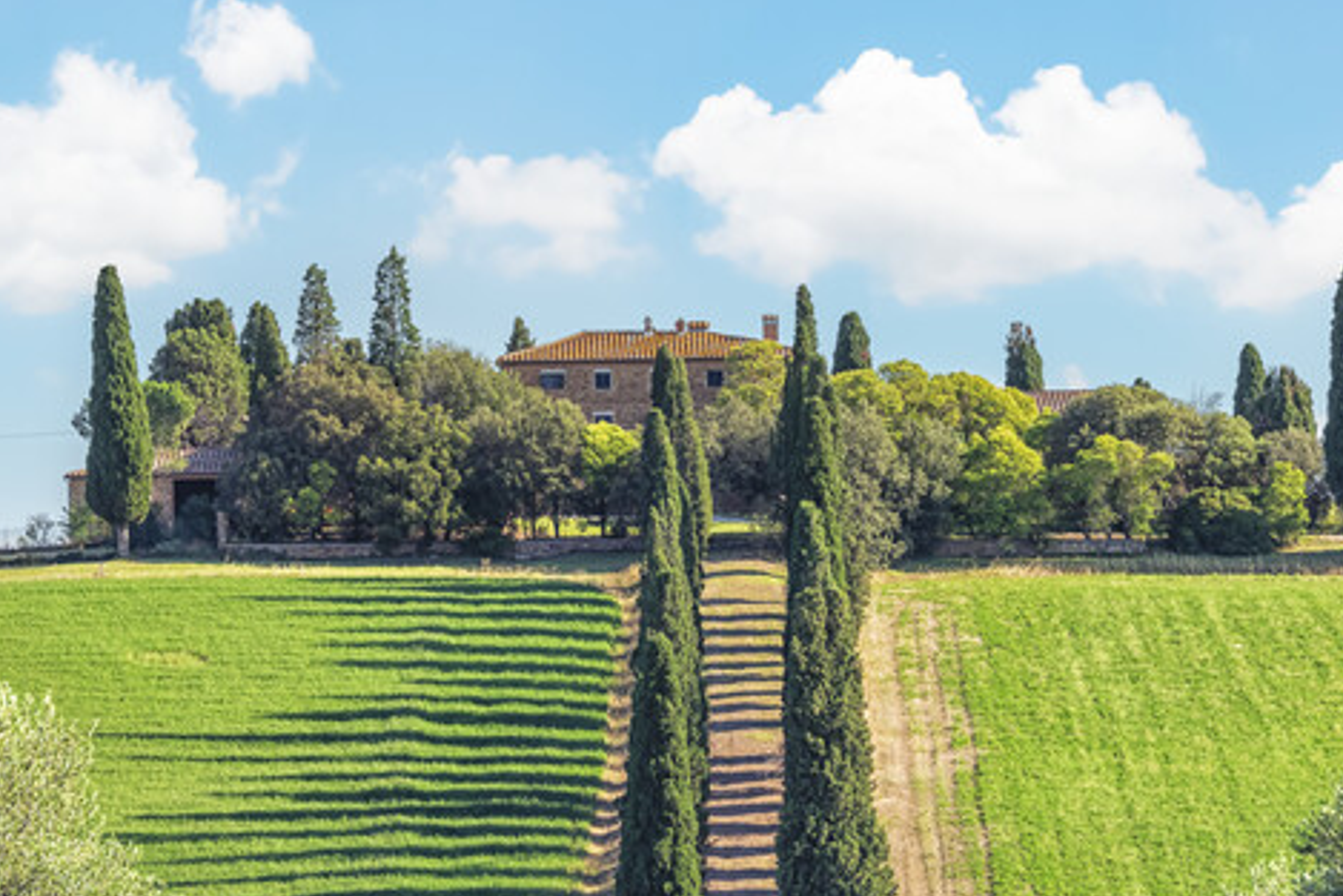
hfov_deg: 12.8
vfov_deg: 8.6
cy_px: 449
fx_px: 5970
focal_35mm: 160
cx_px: 719
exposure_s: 1/160
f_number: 6.3
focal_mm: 100
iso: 64
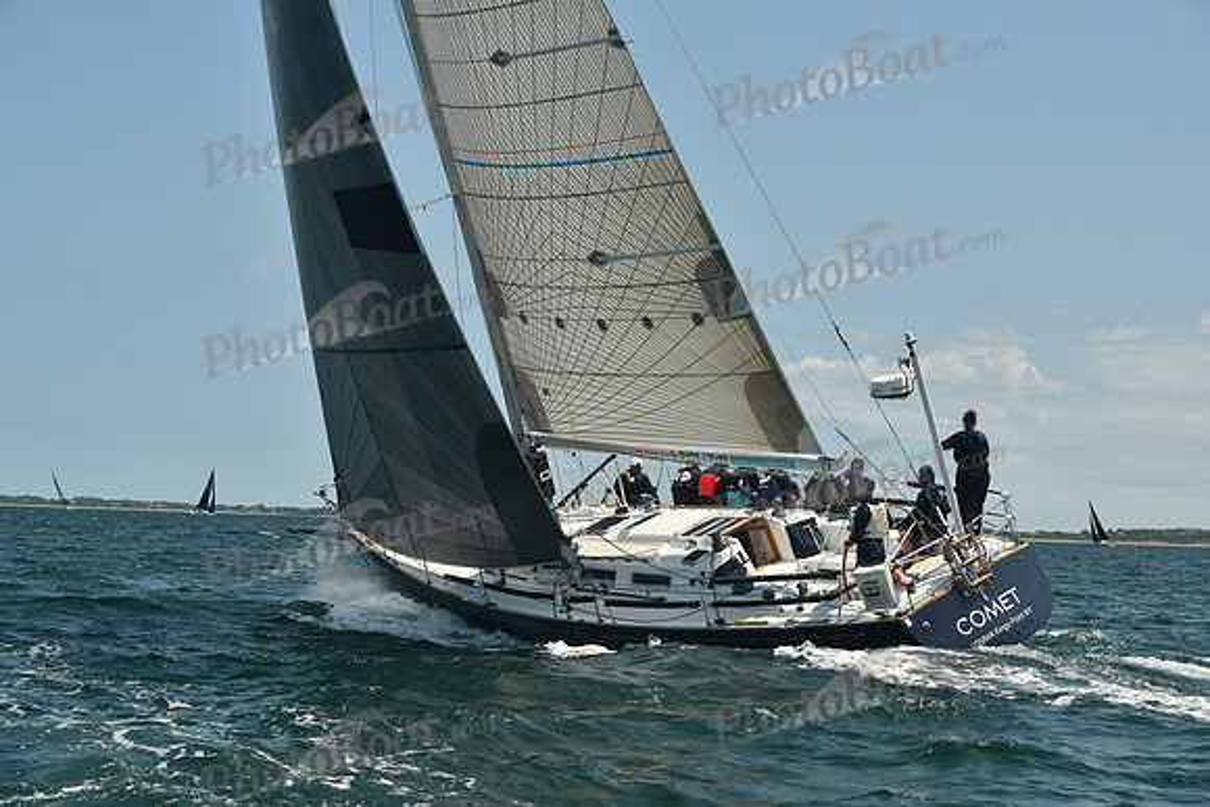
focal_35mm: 70
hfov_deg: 28.8
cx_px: 605
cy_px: 404
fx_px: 2353
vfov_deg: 19.5
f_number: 8
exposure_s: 1/640
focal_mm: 70
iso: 320
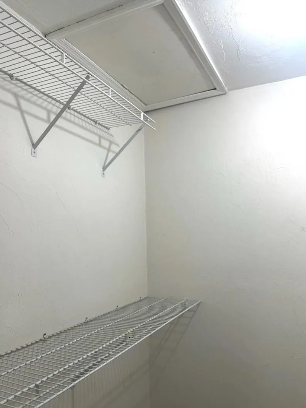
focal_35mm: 27
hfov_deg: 51.3
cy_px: 229
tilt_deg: +1.9
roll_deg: +1.1
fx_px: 318
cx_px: 155
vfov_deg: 65.1
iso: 100
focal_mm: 6.76
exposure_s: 1/60
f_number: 1.78
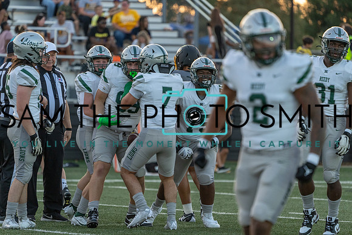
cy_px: 118
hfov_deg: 6.2
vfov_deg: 4.1
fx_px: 3257
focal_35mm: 333
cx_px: 176
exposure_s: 1/1000
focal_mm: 333
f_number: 5.6
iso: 2000
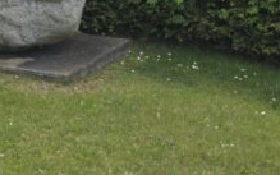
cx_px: 24
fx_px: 870
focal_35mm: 114
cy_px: -59
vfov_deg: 11.2
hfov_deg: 18.0
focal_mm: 5.4
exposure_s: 1/2000
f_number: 1.8
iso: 25
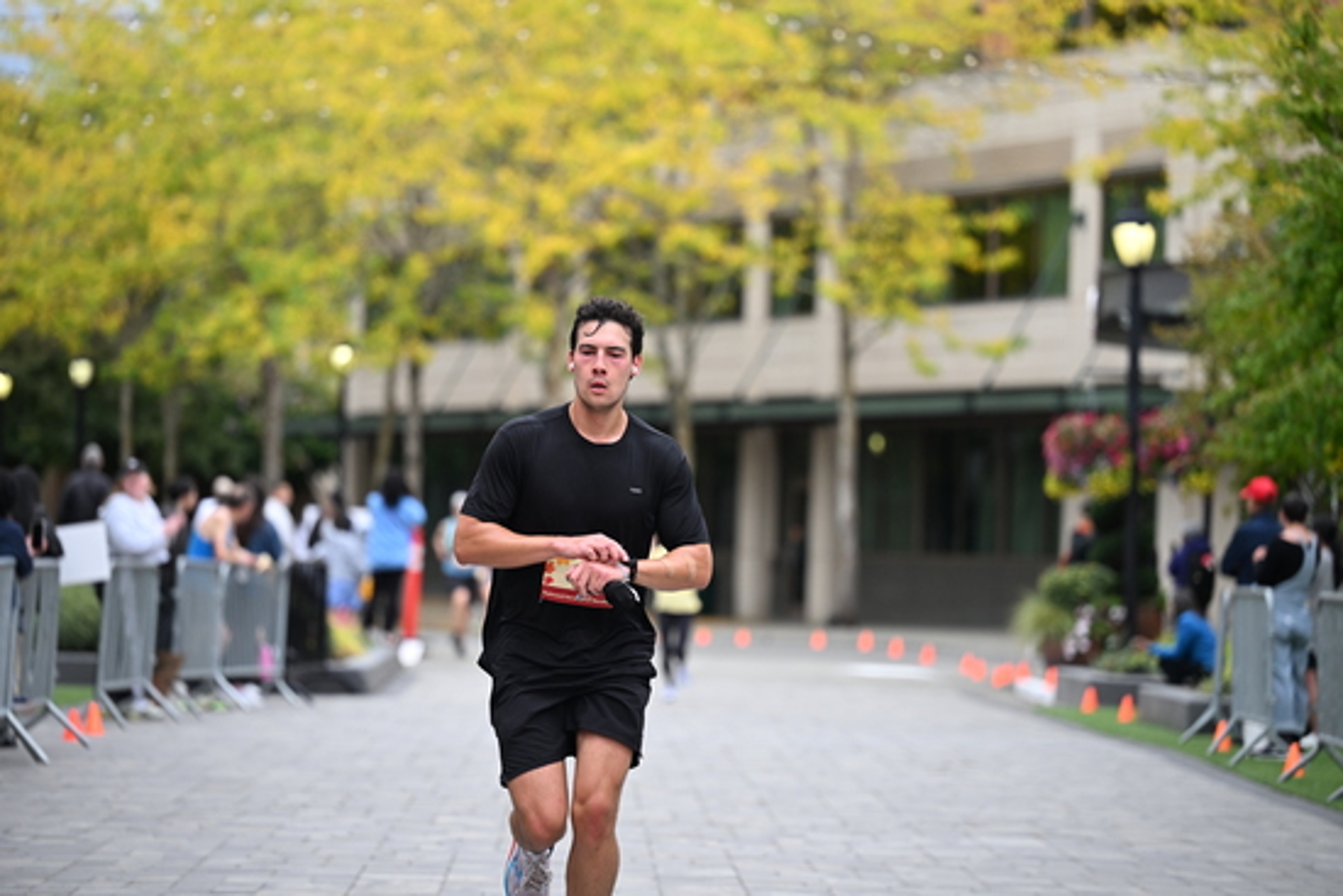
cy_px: 448
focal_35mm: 140
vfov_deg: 9.8
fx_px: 5224
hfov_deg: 14.6
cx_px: 672
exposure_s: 1/2000
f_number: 2.8
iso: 640
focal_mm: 140
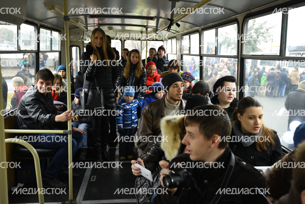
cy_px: 102
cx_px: 152
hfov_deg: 54.4
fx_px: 297
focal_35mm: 35
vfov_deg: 37.9
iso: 1600
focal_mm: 35
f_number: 4
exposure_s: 1/160
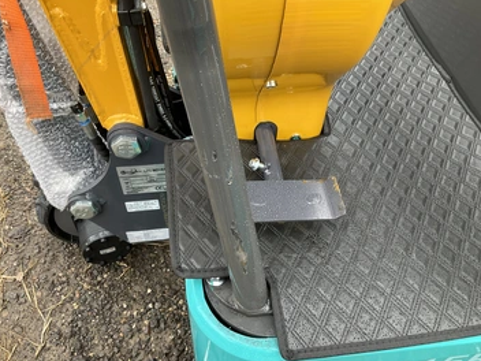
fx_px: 459
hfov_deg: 55.3
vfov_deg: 42.9
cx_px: 230
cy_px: 197
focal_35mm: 33
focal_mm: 3
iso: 25
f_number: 1.8
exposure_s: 1/122
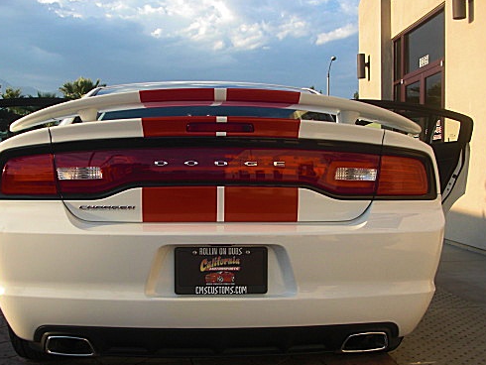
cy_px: 205
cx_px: 214
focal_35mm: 47
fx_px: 660
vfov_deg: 30.9
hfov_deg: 40.4
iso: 50
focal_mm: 6.3
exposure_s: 1/400
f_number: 2.8
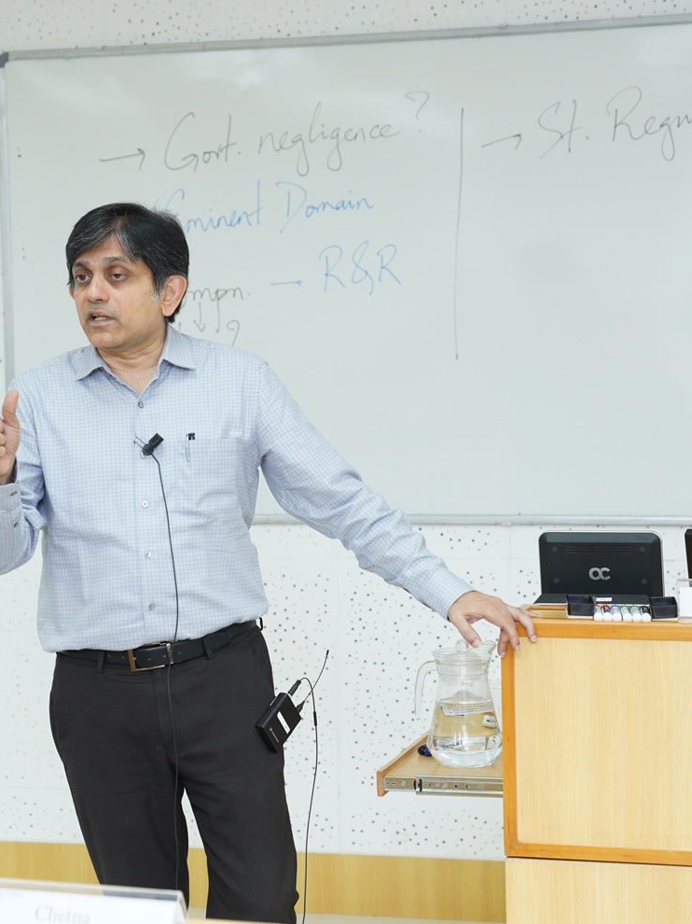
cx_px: 231
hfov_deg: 14.5
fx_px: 2720
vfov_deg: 19.3
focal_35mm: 102
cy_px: 461
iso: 800
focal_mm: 70
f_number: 4
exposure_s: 1/200
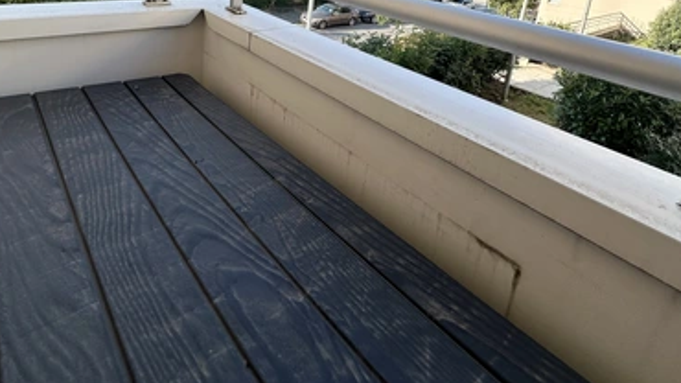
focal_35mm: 22
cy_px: 26
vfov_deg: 45.7
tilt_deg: -13.3
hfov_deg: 80.9
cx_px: 301
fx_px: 397
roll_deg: -5.1
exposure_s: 1/855
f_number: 2.2
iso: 40
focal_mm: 2.22
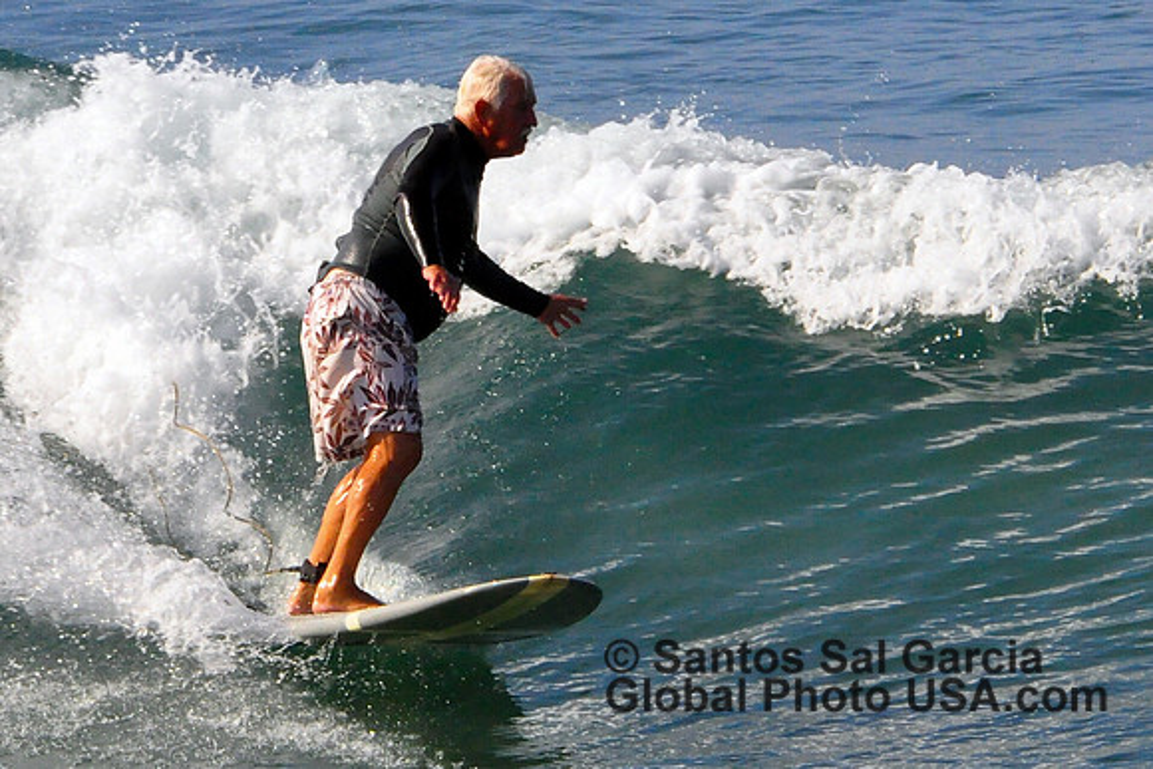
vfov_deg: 1.7
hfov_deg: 2.5
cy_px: 384
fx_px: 26428
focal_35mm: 825
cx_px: 576
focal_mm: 550
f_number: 20
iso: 1250
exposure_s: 1/500
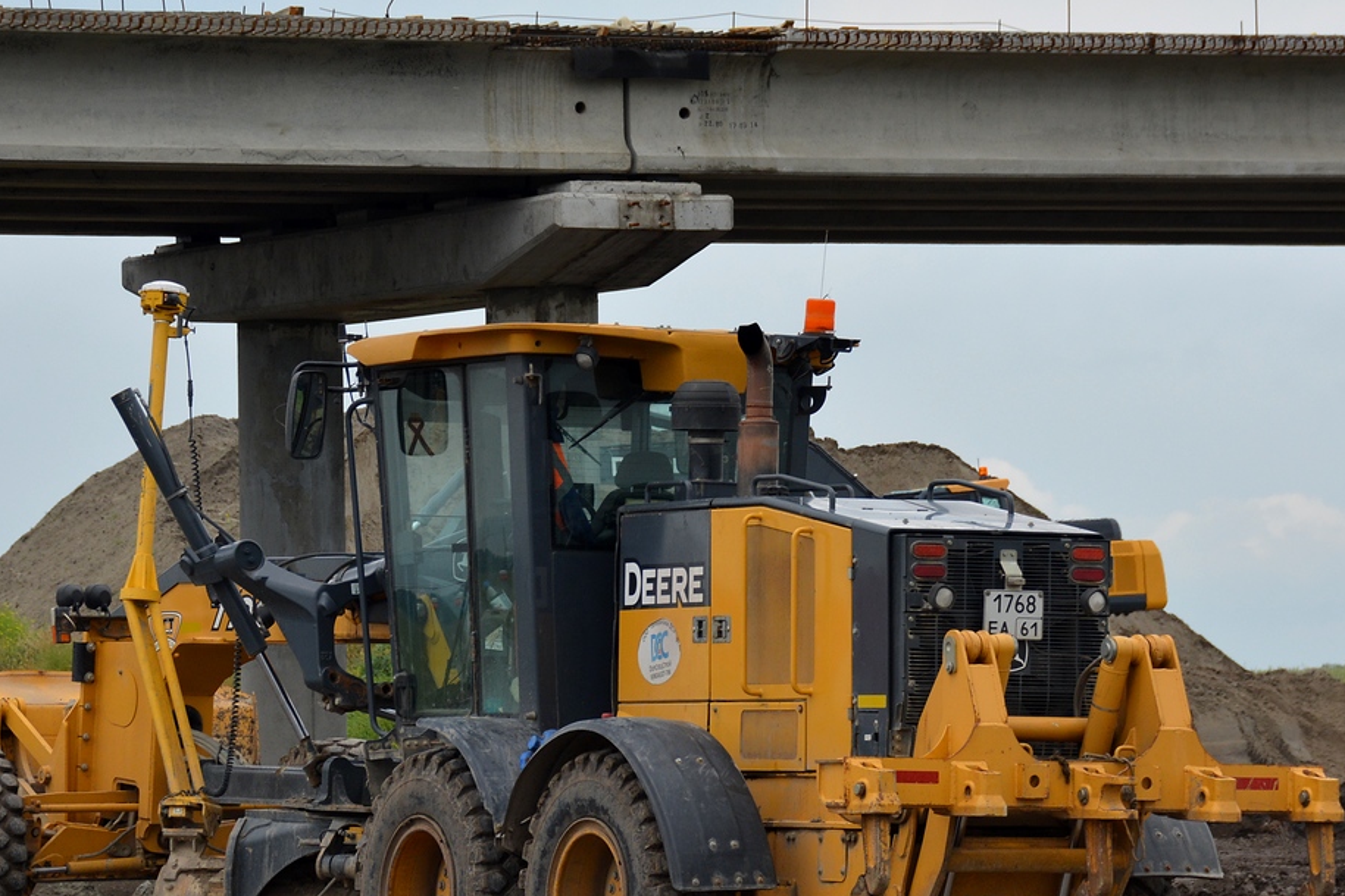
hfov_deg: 11.6
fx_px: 6612
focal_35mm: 177
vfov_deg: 7.8
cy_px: 529
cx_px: 547
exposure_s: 1/1600
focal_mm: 90
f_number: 6.3
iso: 400
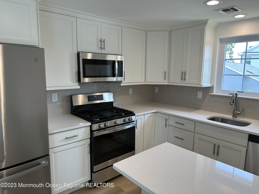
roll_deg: -1.2
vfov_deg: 56.8
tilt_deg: -10.6
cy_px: 97
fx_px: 180
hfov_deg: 71.6
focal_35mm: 24
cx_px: 130
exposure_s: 1/126
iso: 80
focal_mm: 6.86
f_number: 1.78
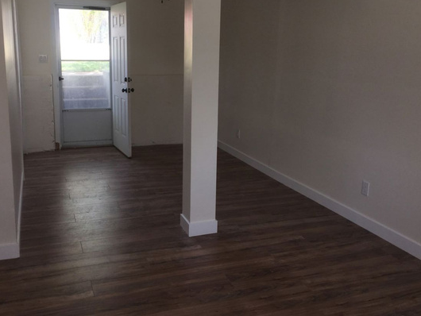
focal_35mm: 35
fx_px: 426
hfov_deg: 52.6
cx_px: 199
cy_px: 132
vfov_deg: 40.6
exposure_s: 1/45
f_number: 2.2
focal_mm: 4.15
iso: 25
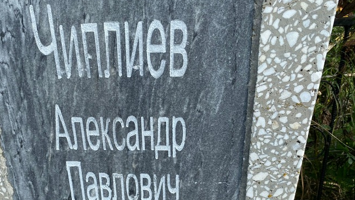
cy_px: 139
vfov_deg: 33.3
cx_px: 138
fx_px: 329
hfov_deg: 56.1
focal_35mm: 35
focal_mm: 4.25
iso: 32
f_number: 1.8
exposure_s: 1/934
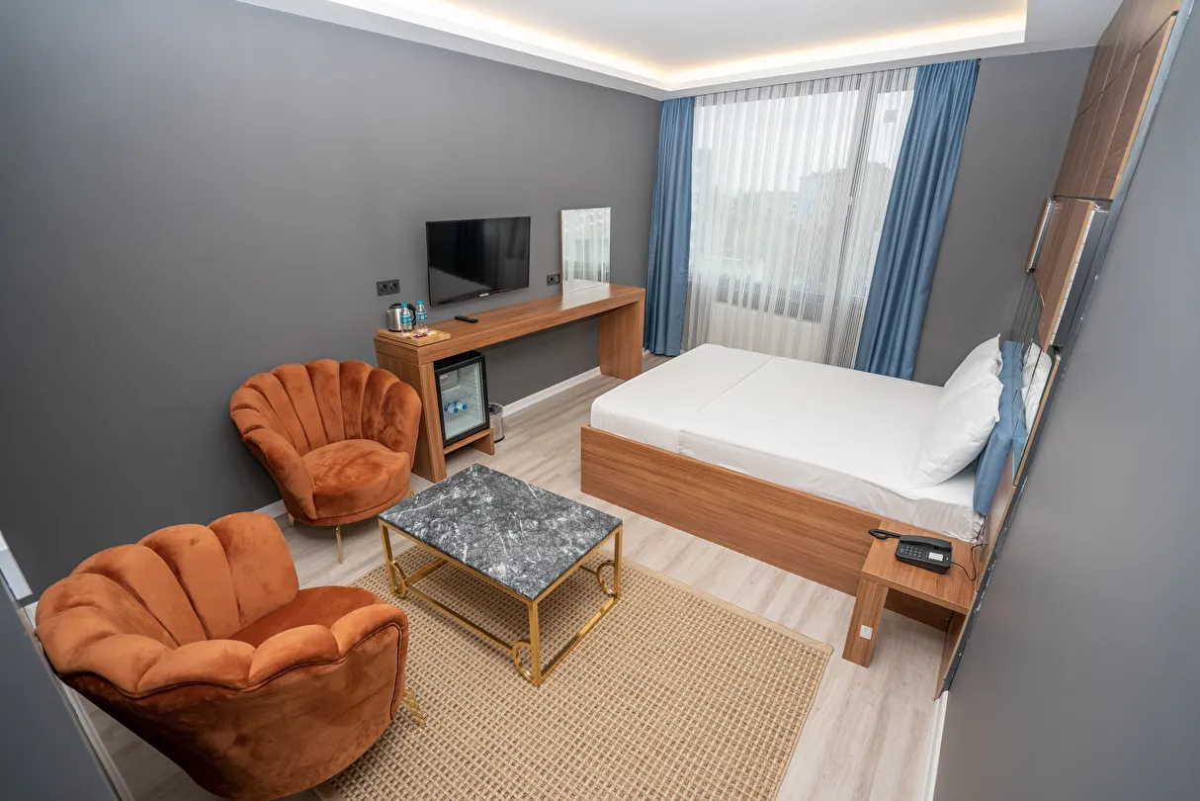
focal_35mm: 16
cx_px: 600
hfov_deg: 96.7
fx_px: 533
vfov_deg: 73.8
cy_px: 400
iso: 100
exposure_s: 1/20
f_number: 4
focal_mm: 16
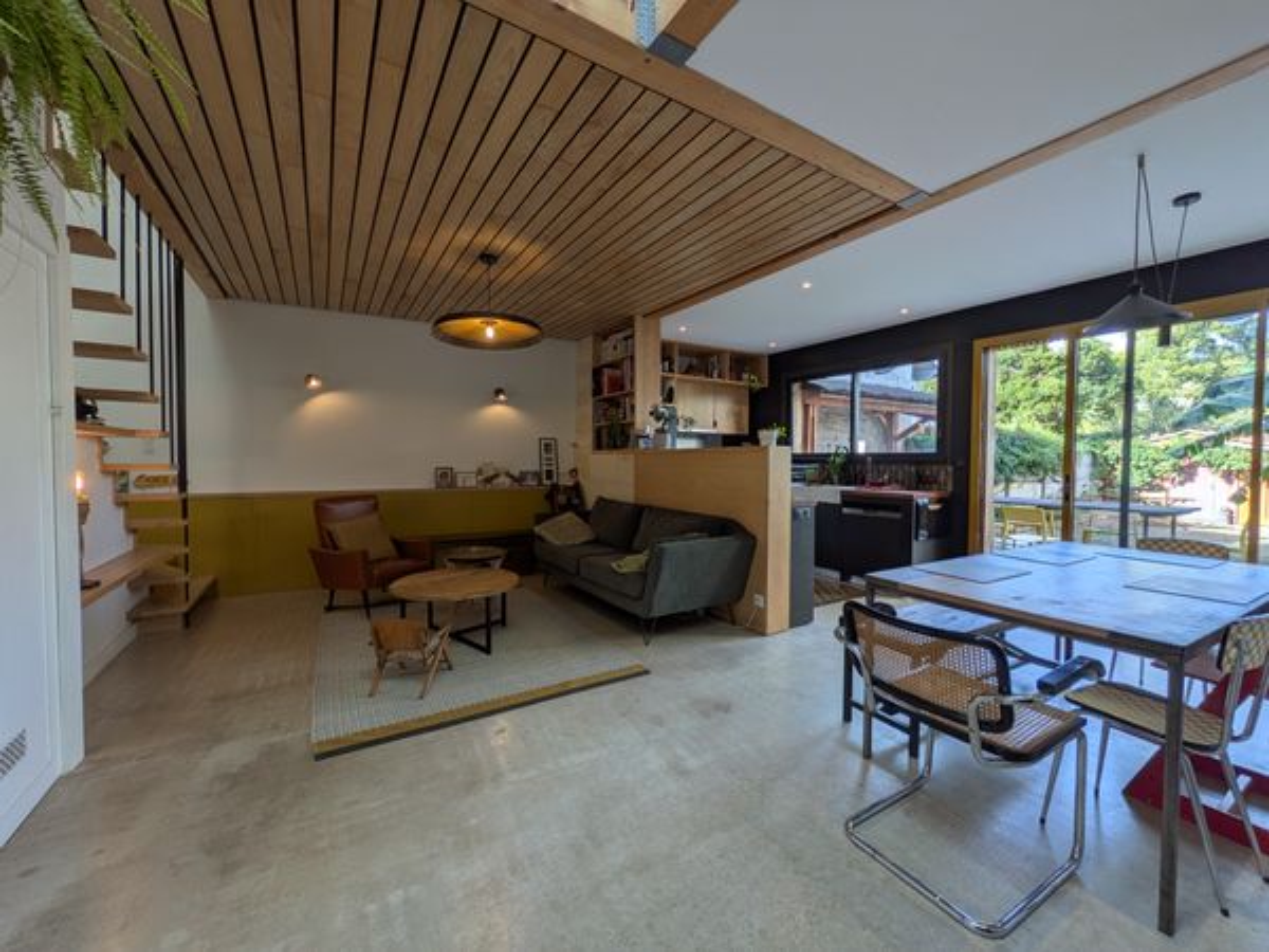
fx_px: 513
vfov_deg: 85.7
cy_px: 476
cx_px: 634
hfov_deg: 102.1
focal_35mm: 14
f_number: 2.2
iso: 46
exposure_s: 1/147
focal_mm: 1.85
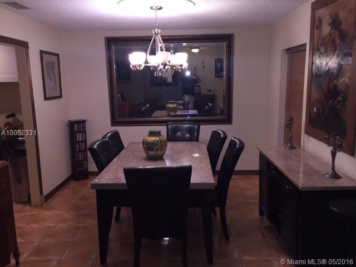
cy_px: 134
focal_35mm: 29
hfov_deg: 61.7
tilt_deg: -8.9
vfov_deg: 48.2
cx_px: 178
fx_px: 298
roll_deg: +0.7
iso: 100
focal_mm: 4.15
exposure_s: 1/17
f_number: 2.2
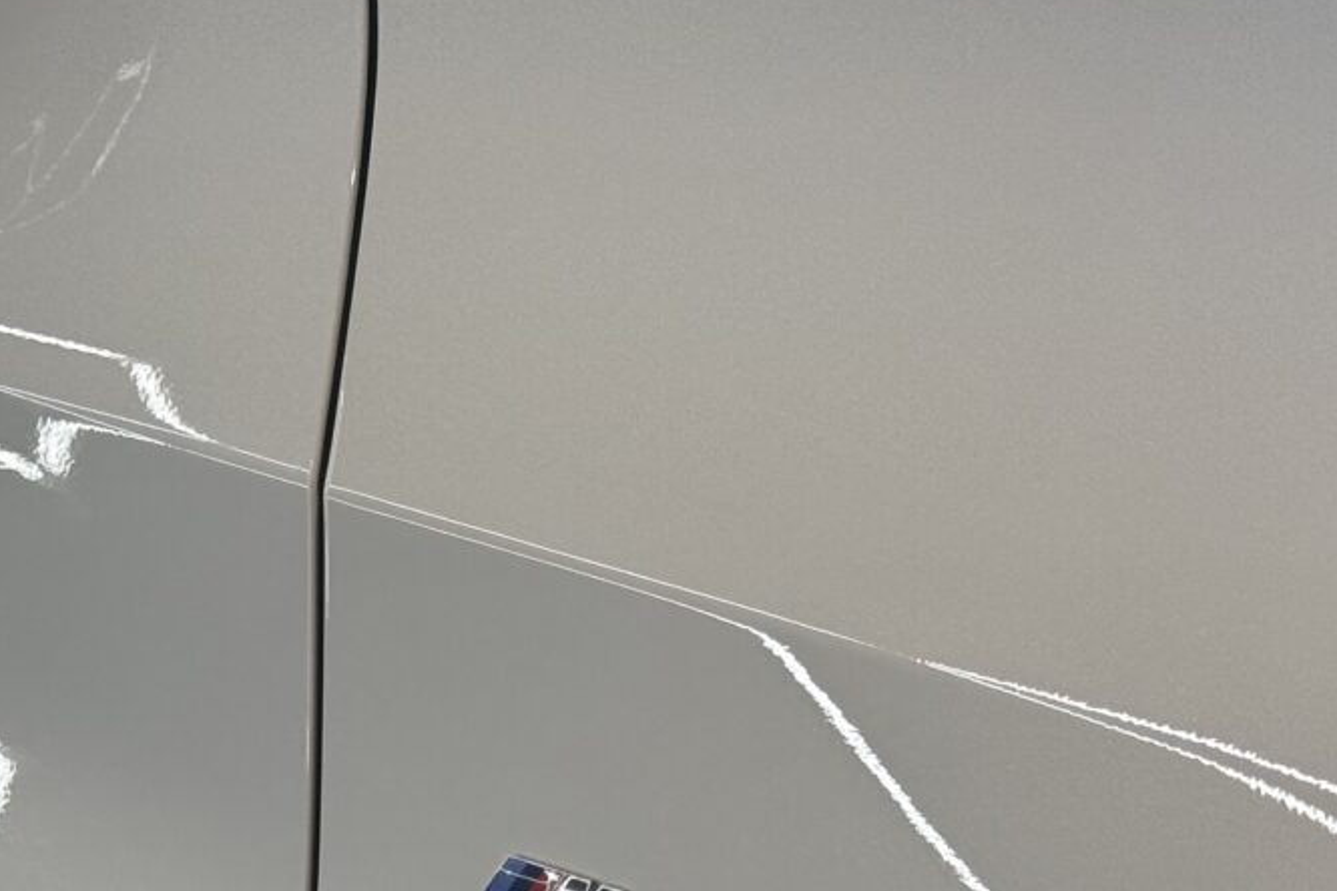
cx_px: -6
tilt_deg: -17.4
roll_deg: -1.2
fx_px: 4456
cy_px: 1148
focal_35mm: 120
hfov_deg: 16.7
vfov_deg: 11.1
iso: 64
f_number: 1.78
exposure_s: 1/195
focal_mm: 6.76
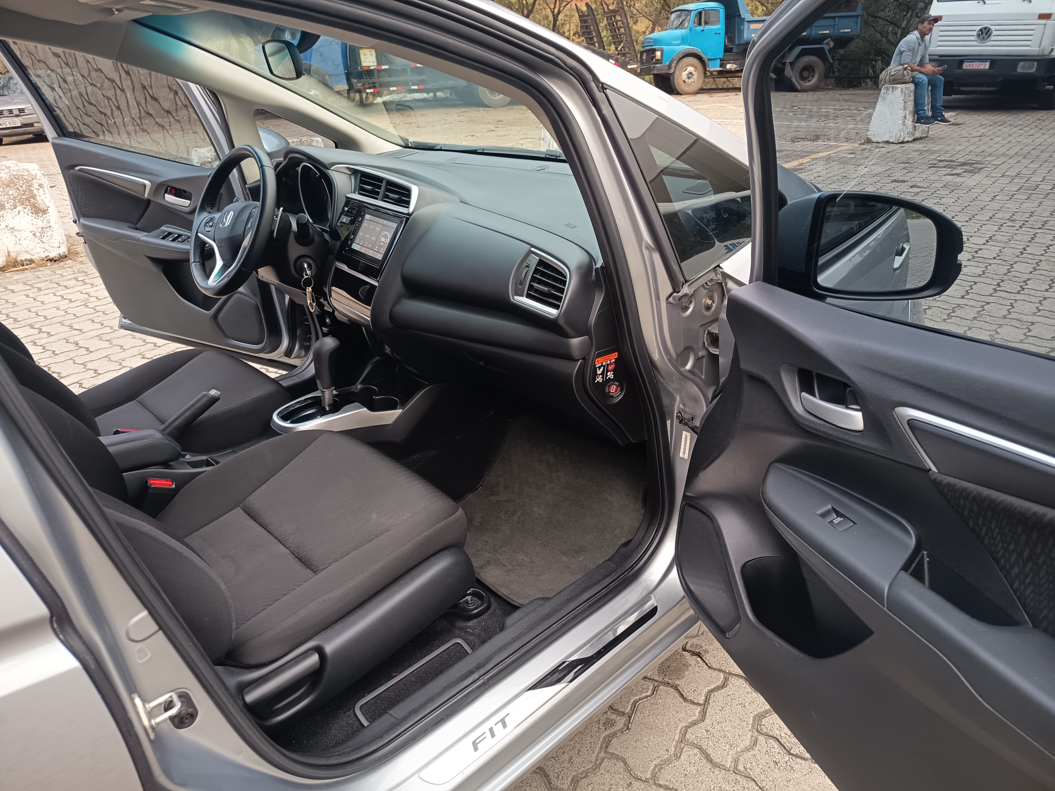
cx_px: 528
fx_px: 731
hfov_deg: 71.6
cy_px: 396
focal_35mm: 24
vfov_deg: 56.8
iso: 438
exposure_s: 1/24
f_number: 1.7
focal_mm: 5.24
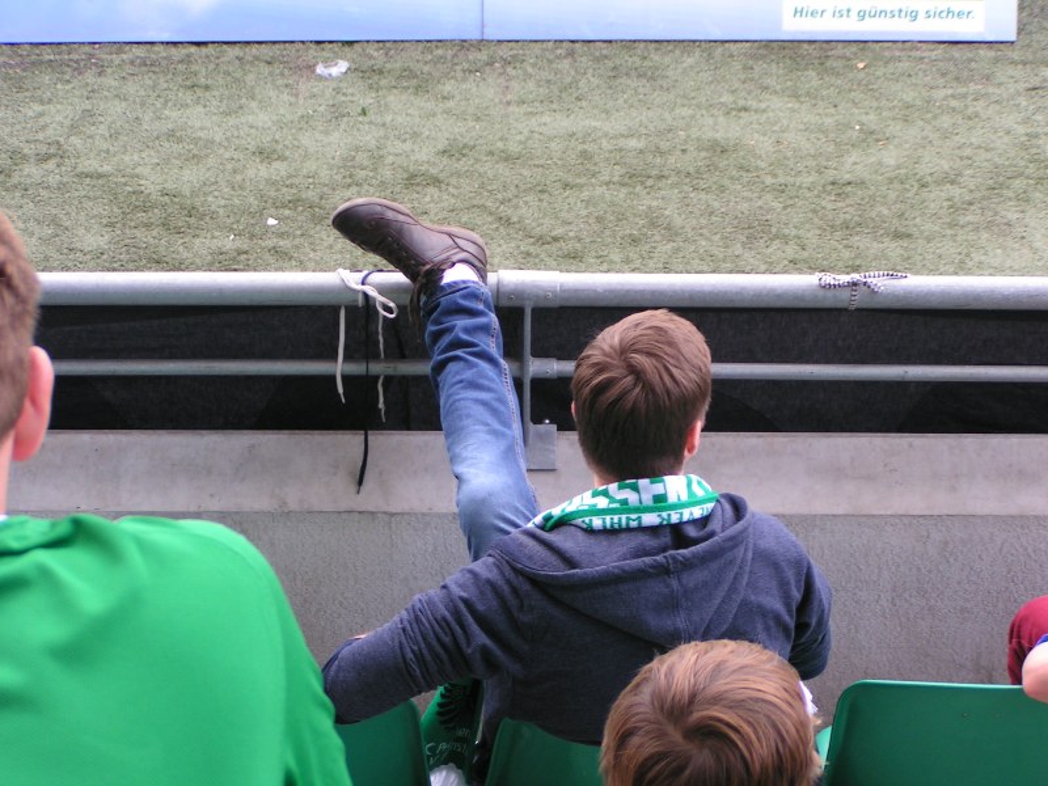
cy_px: 393
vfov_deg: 14.9
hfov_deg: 19.8
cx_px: 524
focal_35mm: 99
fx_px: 2997
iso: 50
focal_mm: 15.2
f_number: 3.5
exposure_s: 1/100
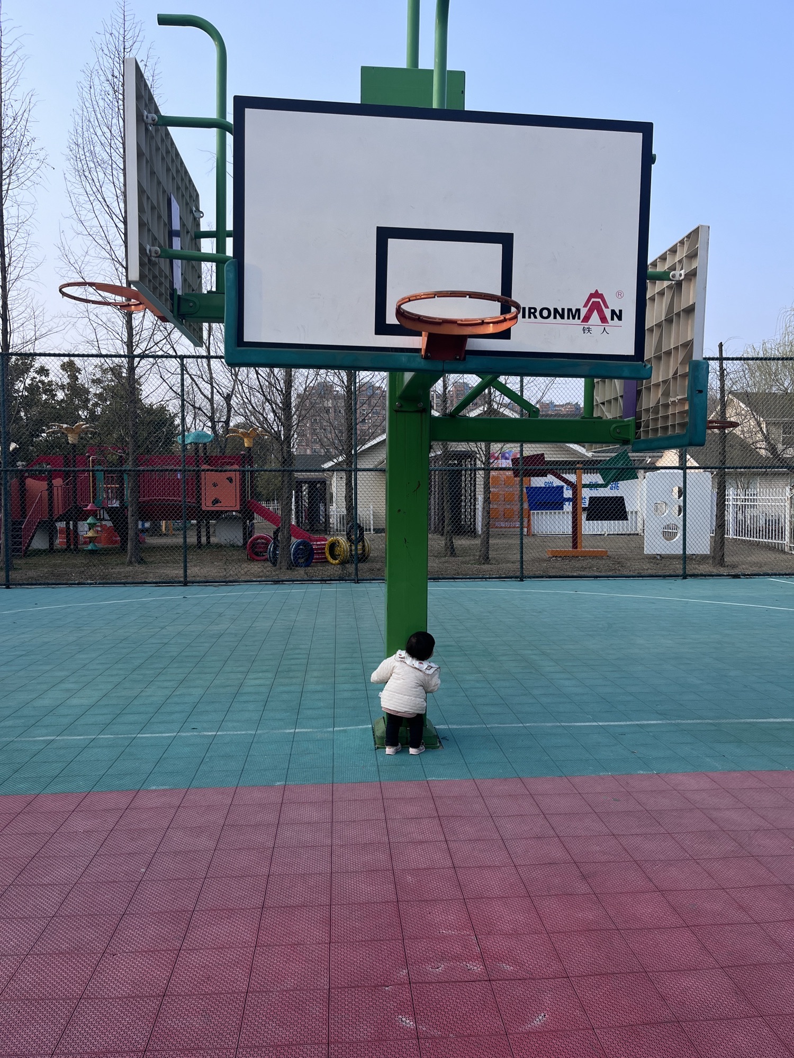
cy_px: 529
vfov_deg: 67.3
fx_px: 795
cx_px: 397
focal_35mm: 26
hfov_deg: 53.1
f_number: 1.6
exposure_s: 1/1163
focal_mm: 5.1
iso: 50
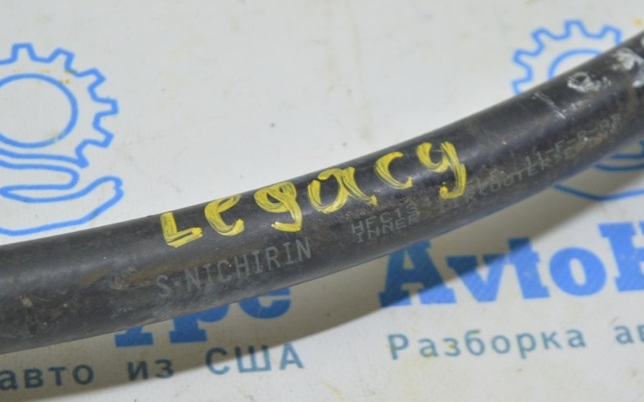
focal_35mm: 114
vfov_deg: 11.5
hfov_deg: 18.3
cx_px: 269
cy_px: 233
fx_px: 1995
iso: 400
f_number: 5.6
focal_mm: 55
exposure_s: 1/20
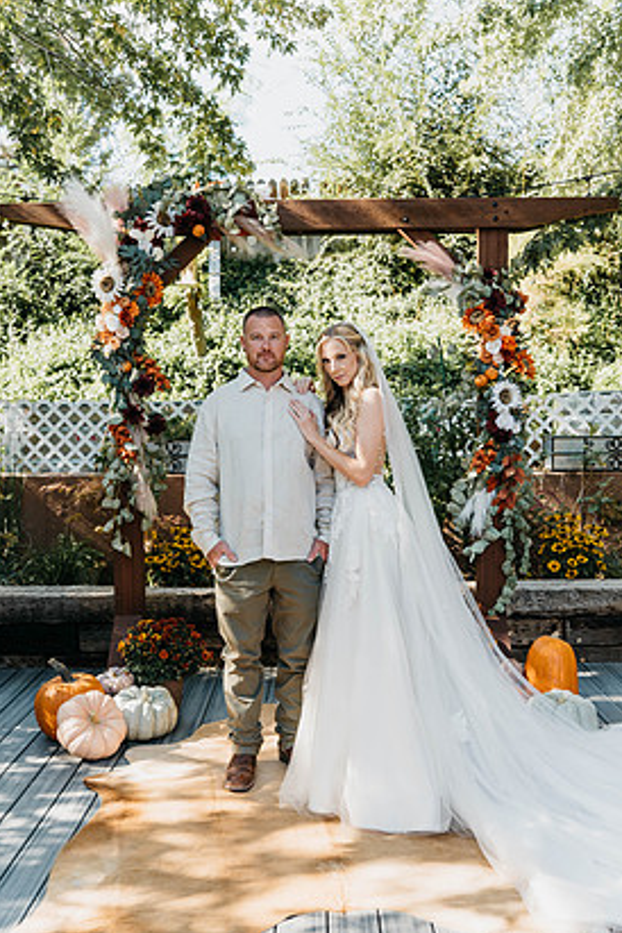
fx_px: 907
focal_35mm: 35
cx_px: 311
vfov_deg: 54.4
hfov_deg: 37.9
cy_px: 461
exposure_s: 1/500
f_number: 2.8
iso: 160
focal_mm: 32
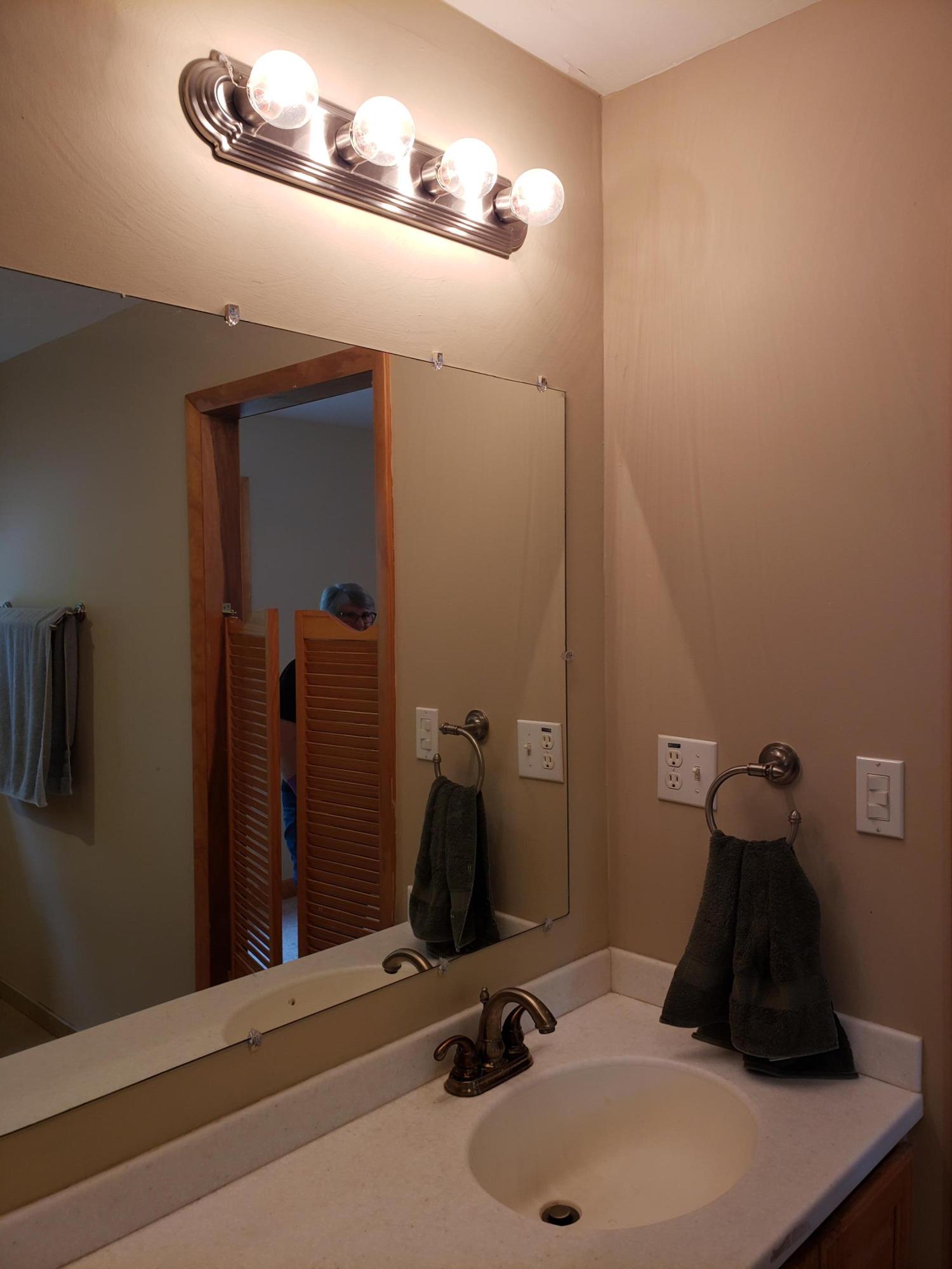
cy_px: 634
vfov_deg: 67.3
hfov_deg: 53.1
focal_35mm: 26
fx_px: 953
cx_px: 476
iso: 160
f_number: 2.4
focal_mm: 4.3
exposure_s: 1/60
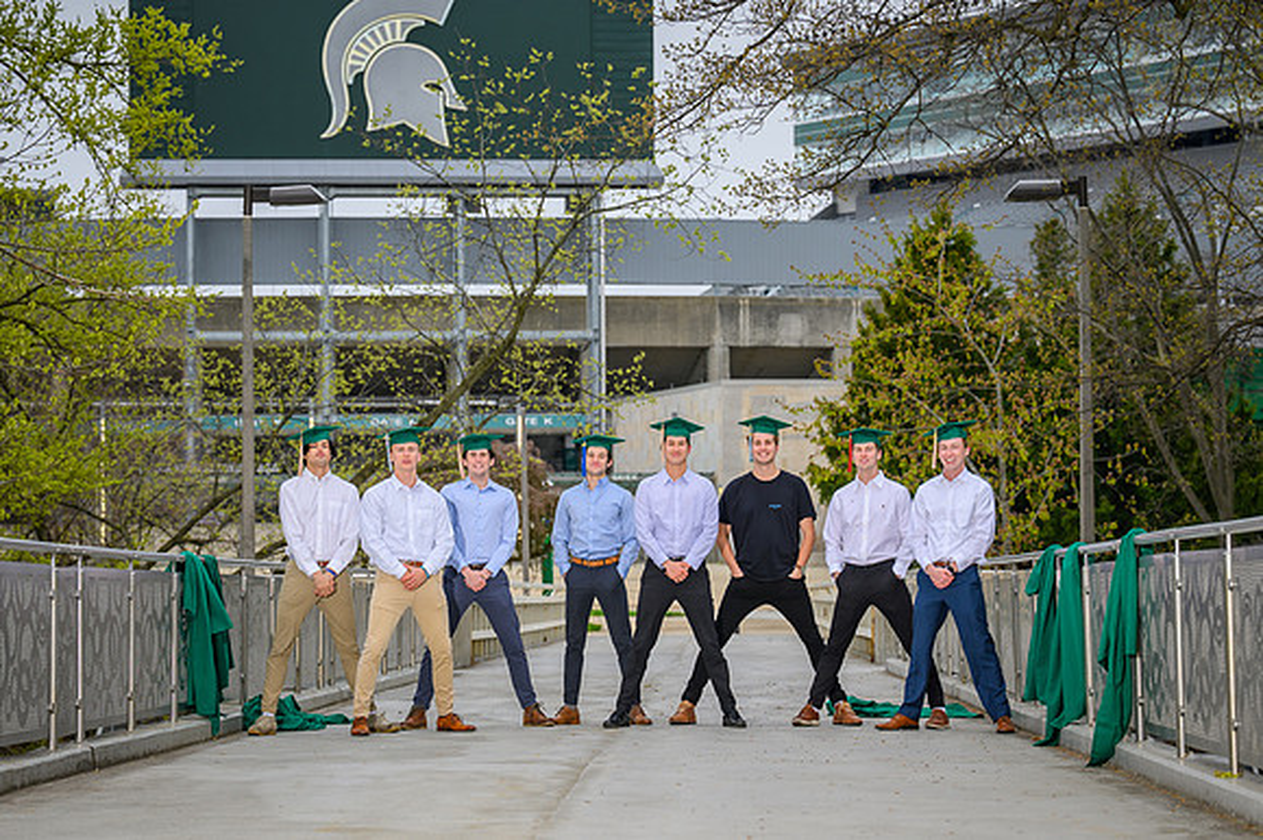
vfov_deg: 13.4
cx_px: 631
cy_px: 379
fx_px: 3581
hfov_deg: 20.0
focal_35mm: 102
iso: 100
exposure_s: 1/200
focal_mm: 82
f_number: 3.5
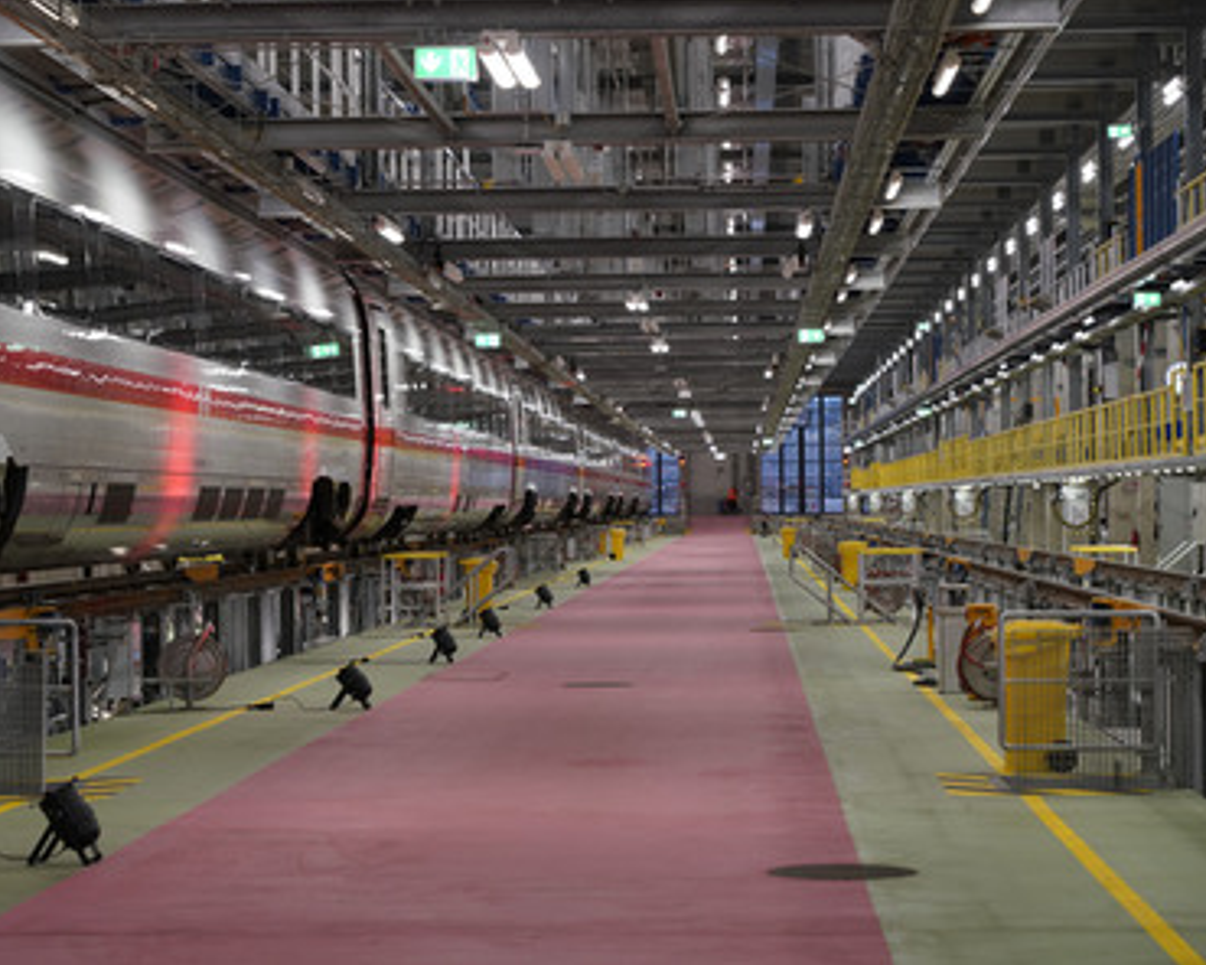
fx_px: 3391
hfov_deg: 20.2
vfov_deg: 16.2
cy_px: 479
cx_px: 520
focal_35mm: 95
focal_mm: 83
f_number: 6.3
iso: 1250
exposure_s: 1/80
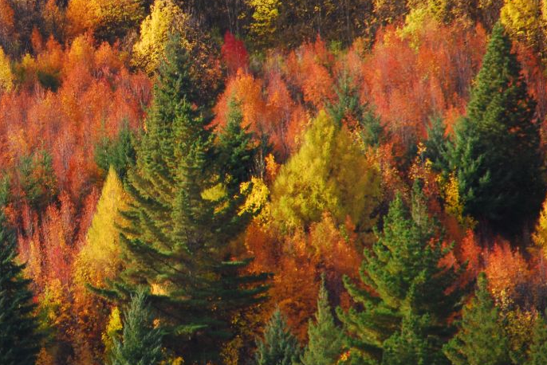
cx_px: 45
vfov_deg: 3.6
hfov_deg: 5.4
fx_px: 5745
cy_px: 140
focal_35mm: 378
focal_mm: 135
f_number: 6
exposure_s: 1/60
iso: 200
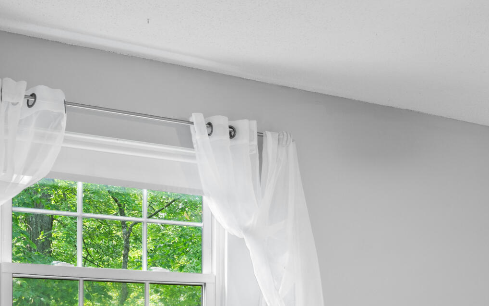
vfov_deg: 20.6
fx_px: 800
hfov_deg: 31.4
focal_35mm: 60
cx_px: 494
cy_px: 339
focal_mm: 20
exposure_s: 3
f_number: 9
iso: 100
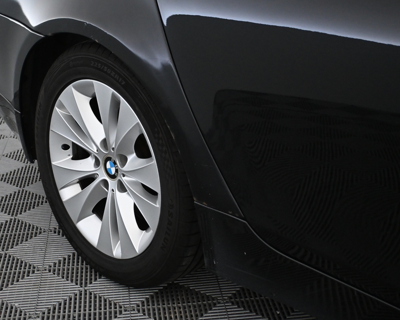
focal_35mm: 58
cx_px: 176
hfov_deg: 32.7
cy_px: 156
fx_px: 682
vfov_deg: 26.4
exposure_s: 1/80
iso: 3200
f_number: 5
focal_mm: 33
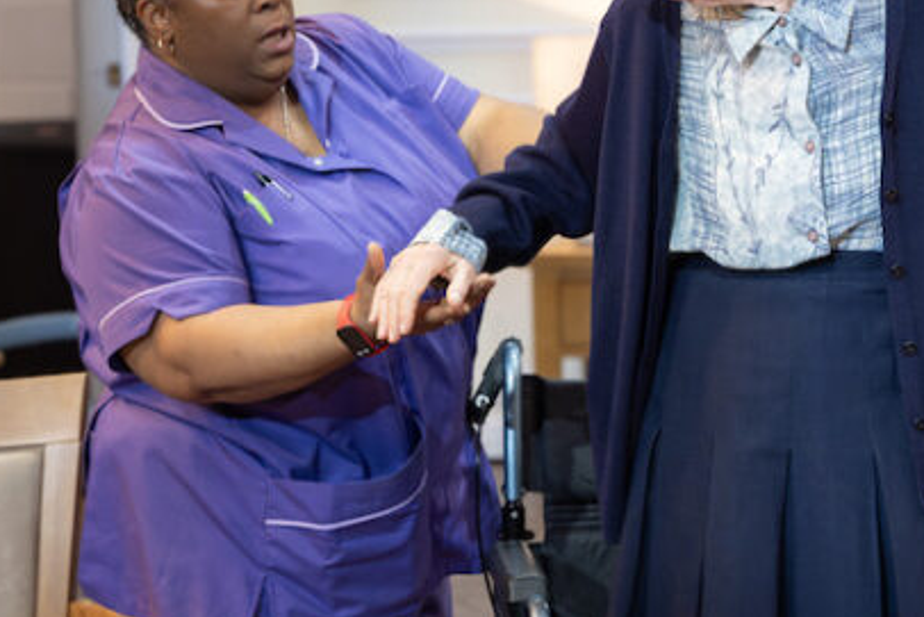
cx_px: 717
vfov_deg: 8.7
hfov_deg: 13.0
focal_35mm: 157
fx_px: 4031
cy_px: 157
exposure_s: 1/200
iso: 1600
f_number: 4
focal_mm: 83
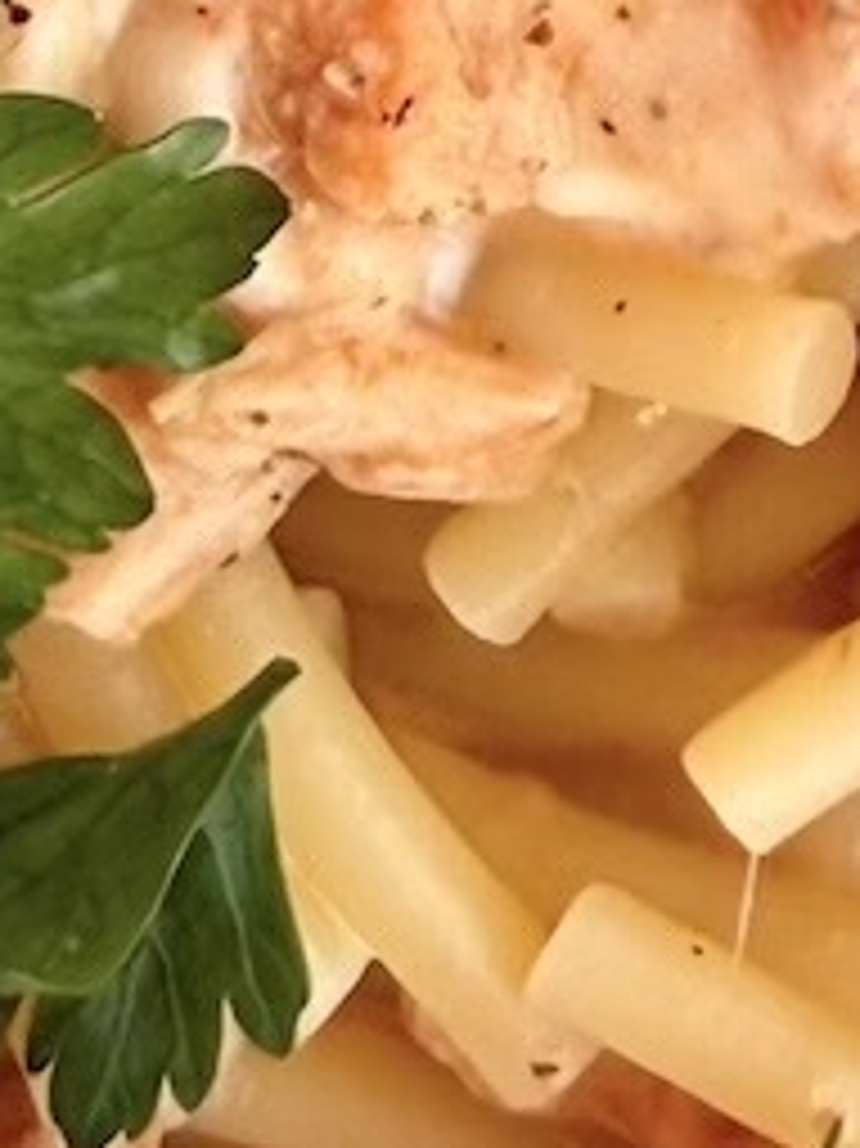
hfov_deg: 12.1
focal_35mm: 113
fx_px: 3746
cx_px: 1504
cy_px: -549
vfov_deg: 16.0
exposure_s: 1/99
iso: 50
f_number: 2.2
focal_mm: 2.22
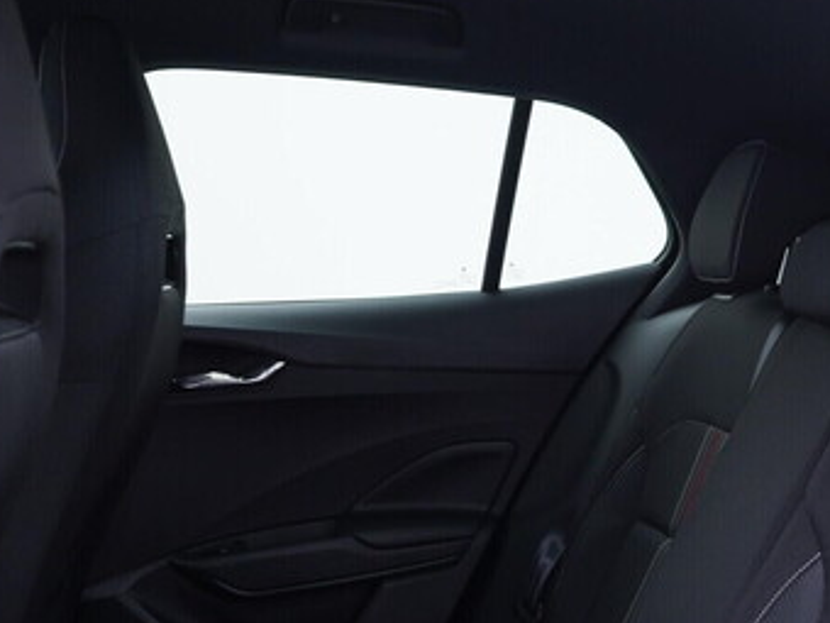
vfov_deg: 26.0
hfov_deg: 33.8
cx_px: 596
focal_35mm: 56
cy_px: 412
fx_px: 1343
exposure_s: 1/40
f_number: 2.8
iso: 320
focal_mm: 24
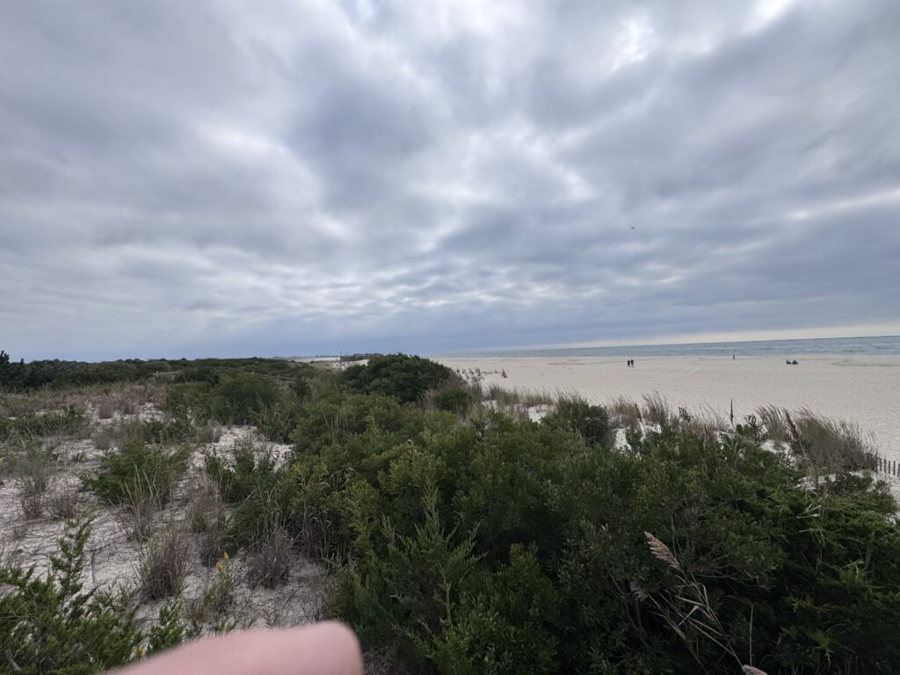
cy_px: 338
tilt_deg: +1.5
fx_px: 364
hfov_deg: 102.1
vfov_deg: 85.7
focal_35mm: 14
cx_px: 450
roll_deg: +2.3
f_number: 2.2
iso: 50
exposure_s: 1/3390
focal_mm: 2.22
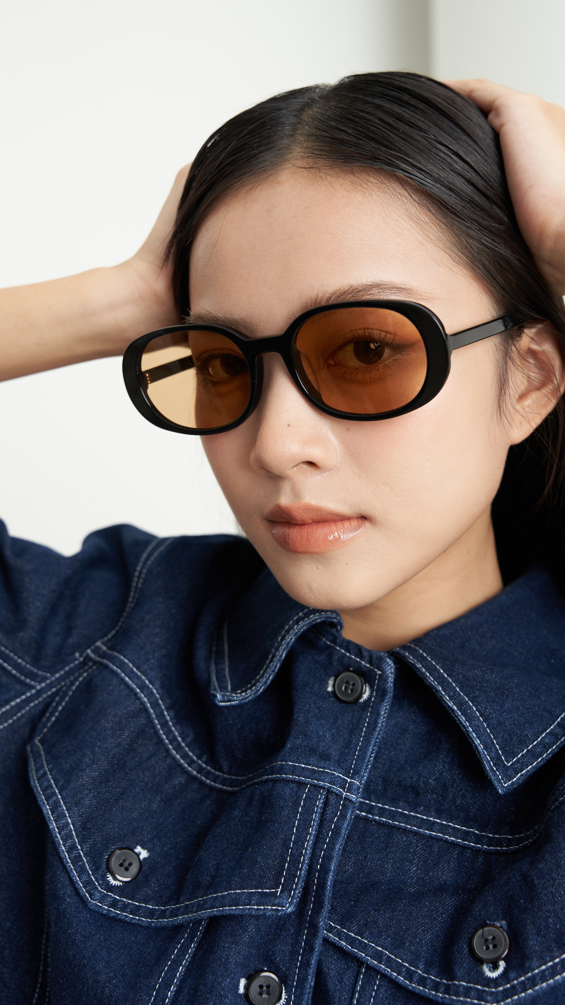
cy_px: 467
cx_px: 275
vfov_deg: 46.5
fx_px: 1167
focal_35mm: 44
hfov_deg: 27.2
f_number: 5
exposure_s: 1/160
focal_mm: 37.7
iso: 160
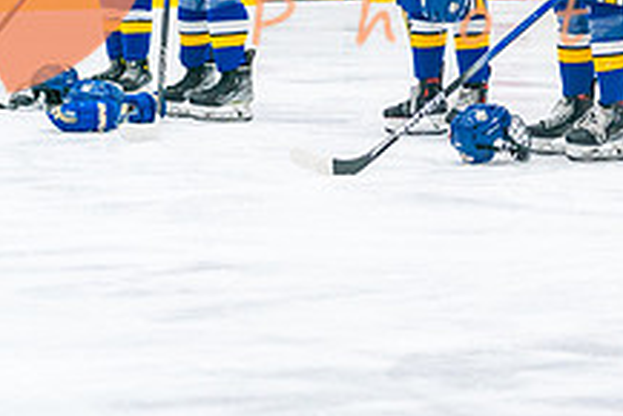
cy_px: -102
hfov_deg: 8.1
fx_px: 4398
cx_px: 571
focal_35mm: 254
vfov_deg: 5.4
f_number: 2.8
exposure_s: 1/1250
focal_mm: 95
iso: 3200
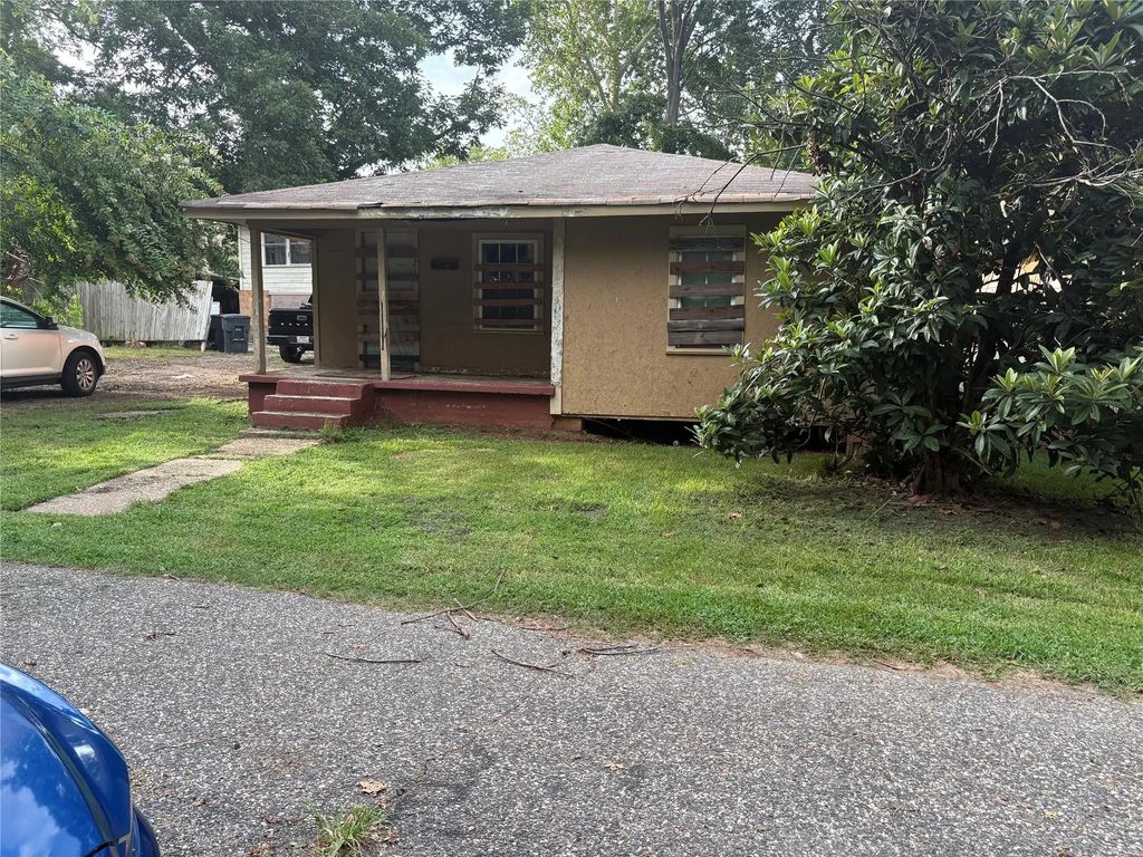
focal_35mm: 26
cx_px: 572
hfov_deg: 67.3
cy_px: 428
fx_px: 859
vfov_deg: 53.1
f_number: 1.6
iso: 64
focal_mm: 5.96
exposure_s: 1/346
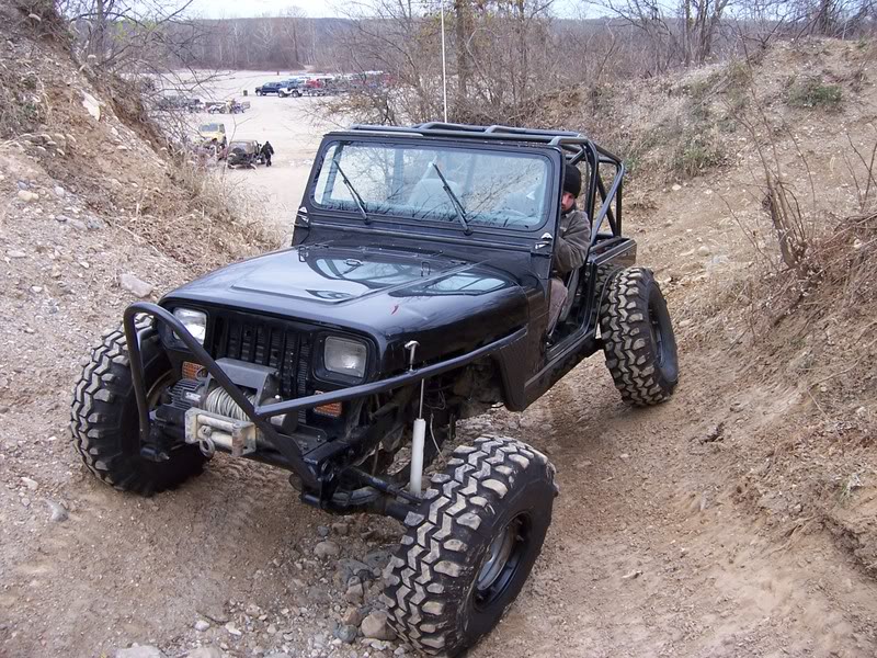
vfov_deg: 42.9
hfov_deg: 55.4
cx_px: 438
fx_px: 836
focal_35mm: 33
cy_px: 329
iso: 80
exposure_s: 1/60
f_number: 3.4
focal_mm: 5.5
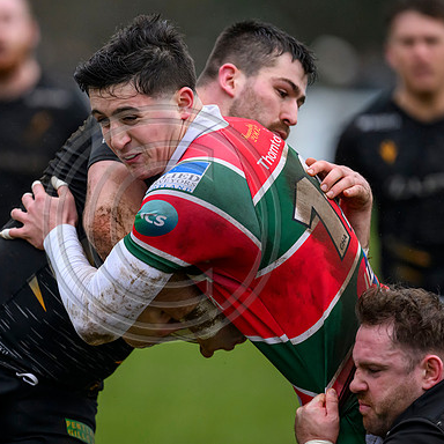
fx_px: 7444
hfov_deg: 3.4
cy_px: 223
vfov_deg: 3.4
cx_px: 162
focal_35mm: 513
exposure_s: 1/2500
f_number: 3.5
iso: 4000
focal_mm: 400
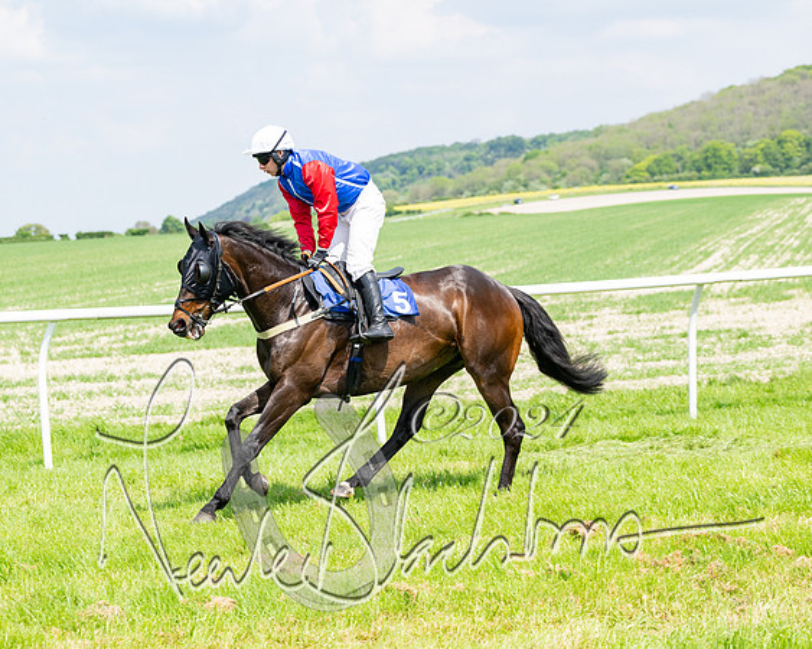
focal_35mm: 97
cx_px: 406
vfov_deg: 15.9
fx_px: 2328
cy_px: 324
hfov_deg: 19.8
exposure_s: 1/1000
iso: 200
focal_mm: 86
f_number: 5
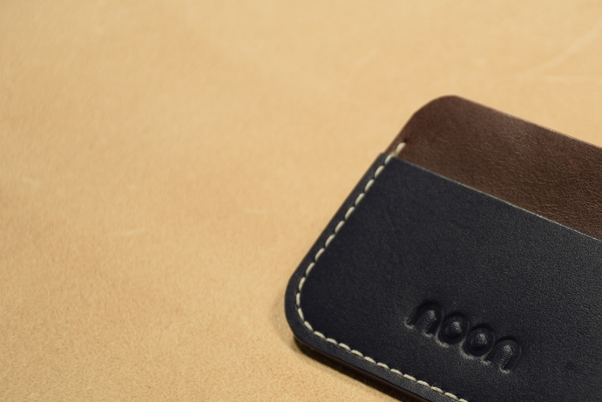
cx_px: 480
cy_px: 276
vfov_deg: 8.0
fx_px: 2860
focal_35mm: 171
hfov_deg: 12.0
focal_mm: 70
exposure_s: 1/125
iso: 250
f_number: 5.6
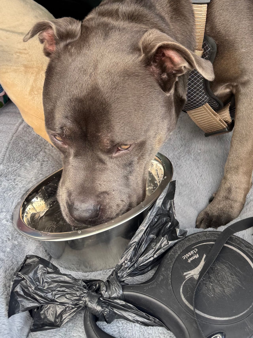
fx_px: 234
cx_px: 126
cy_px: 169
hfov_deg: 56.8
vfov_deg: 71.6
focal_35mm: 24
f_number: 1.78
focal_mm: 6.76
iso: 50
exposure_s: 1/132
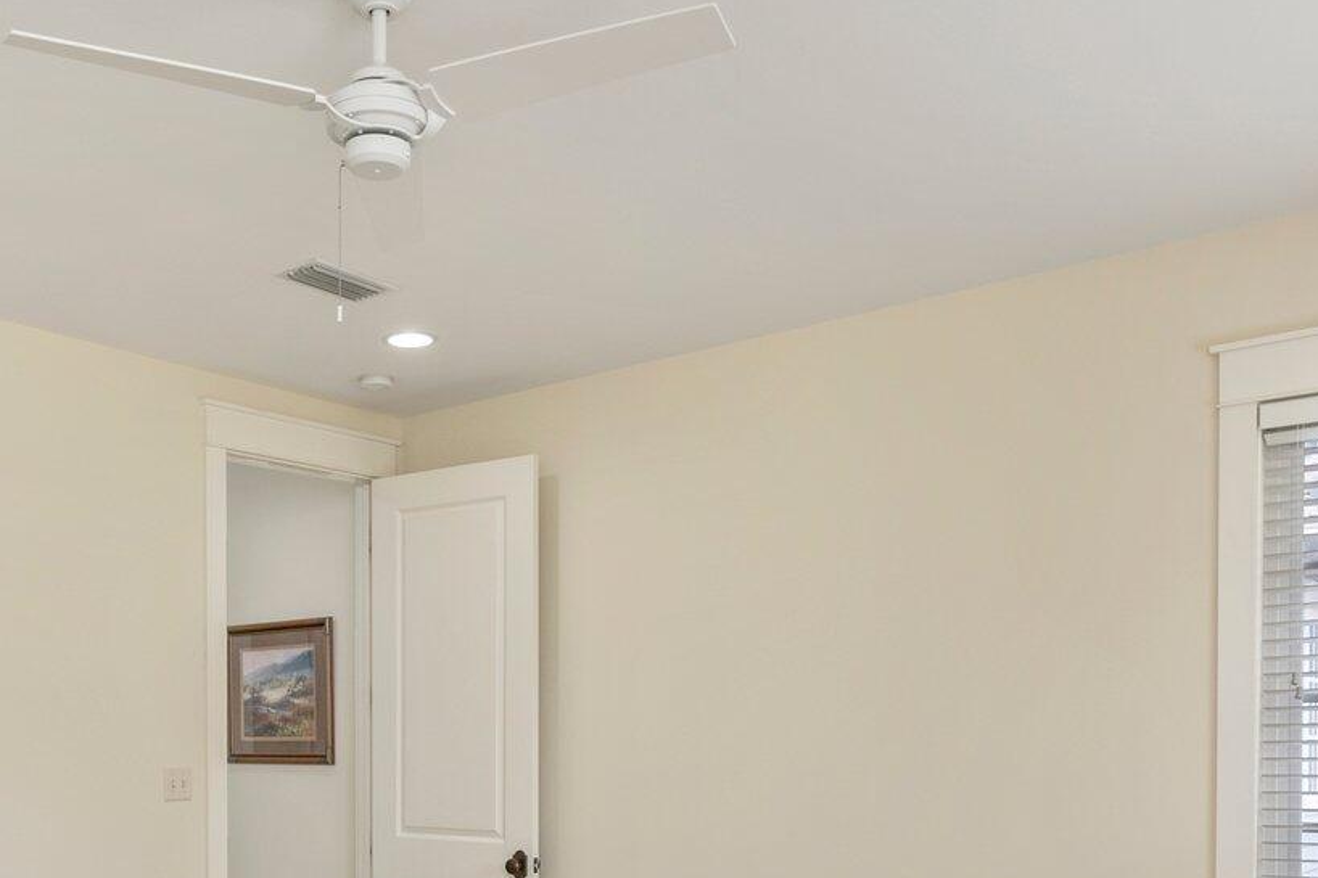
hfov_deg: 52.9
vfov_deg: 36.0
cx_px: 399
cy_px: 753
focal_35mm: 35
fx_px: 1281
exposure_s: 1/30
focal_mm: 14
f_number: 9
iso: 320
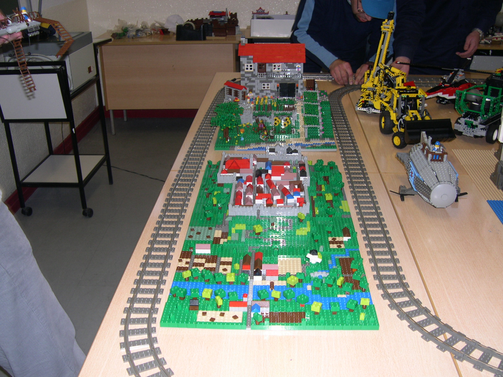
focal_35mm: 38
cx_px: 252
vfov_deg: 37.7
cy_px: 188
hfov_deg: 49.0
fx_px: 552
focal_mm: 8
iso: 100
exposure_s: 1/60
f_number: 2.8
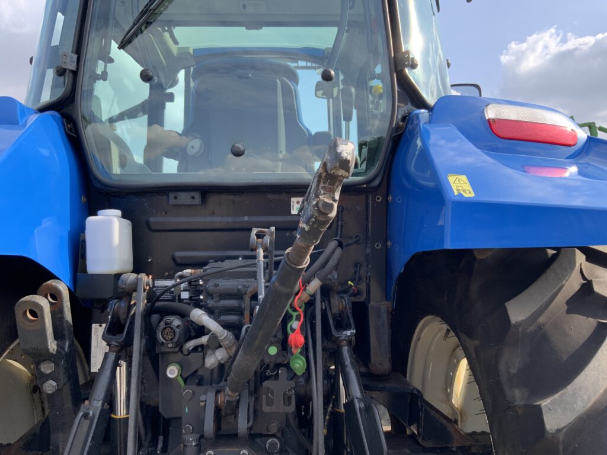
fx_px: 509
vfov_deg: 48.2
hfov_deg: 61.7
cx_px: 304
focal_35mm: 29
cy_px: 228
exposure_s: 1/514
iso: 16
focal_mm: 3
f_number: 1.8
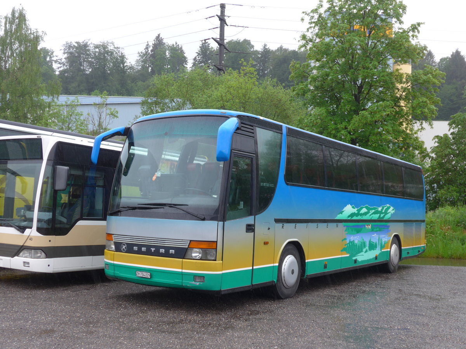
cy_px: 174
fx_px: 552
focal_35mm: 41
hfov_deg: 45.8
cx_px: 233
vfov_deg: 35.1
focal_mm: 8.4
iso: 80
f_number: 2.8
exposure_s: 1/160
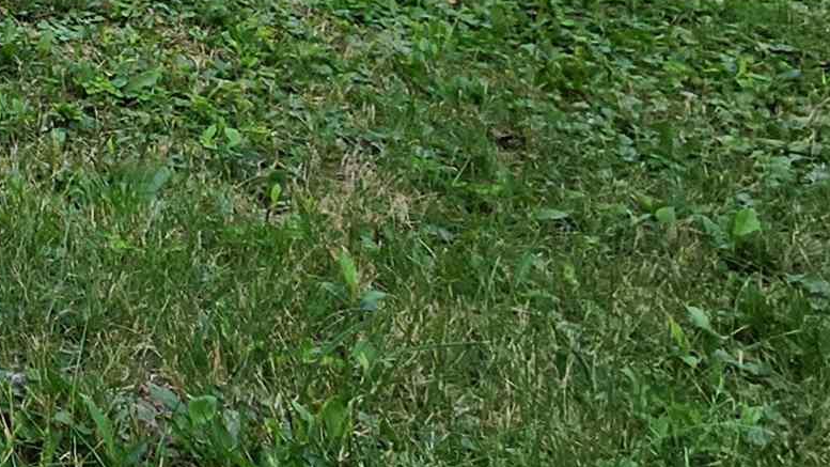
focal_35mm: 56
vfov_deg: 15.0
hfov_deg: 24.6
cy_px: -590
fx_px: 1232
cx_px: -529
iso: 50
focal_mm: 2.2
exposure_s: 1/1182
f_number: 2.2
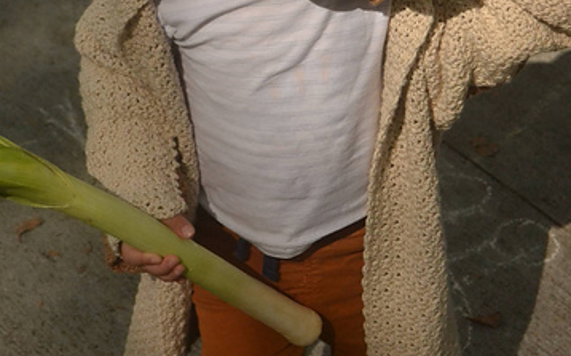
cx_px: 304
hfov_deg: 20.0
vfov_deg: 12.5
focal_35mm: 104
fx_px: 1617
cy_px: 49
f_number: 7.1
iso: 2000
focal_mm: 38
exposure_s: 1/4000
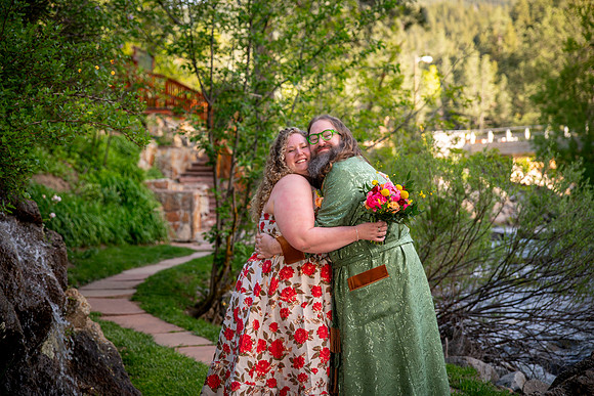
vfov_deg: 20.5
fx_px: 1097
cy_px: 188
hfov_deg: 30.3
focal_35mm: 66
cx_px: 295
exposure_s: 1/200
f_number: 2.8
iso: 160
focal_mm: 62
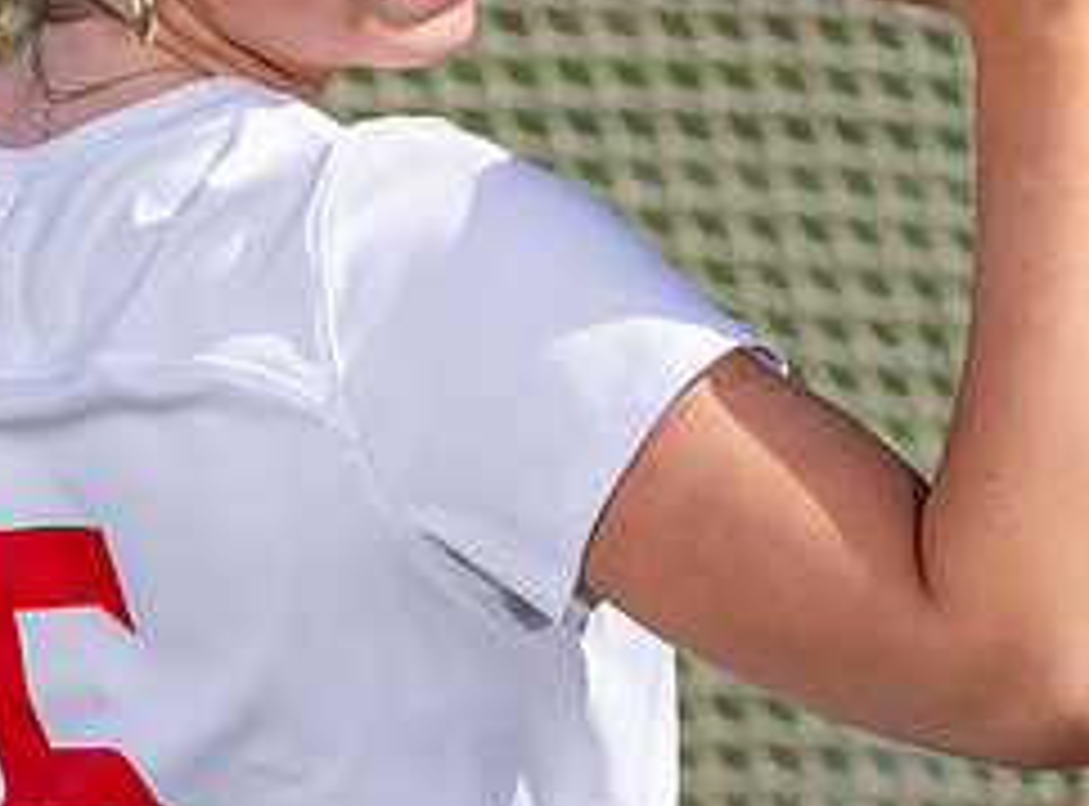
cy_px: 322
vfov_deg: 4.5
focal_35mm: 328
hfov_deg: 6.1
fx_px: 10268
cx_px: 409
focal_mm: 115
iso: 100
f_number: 5.6
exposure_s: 1/1000
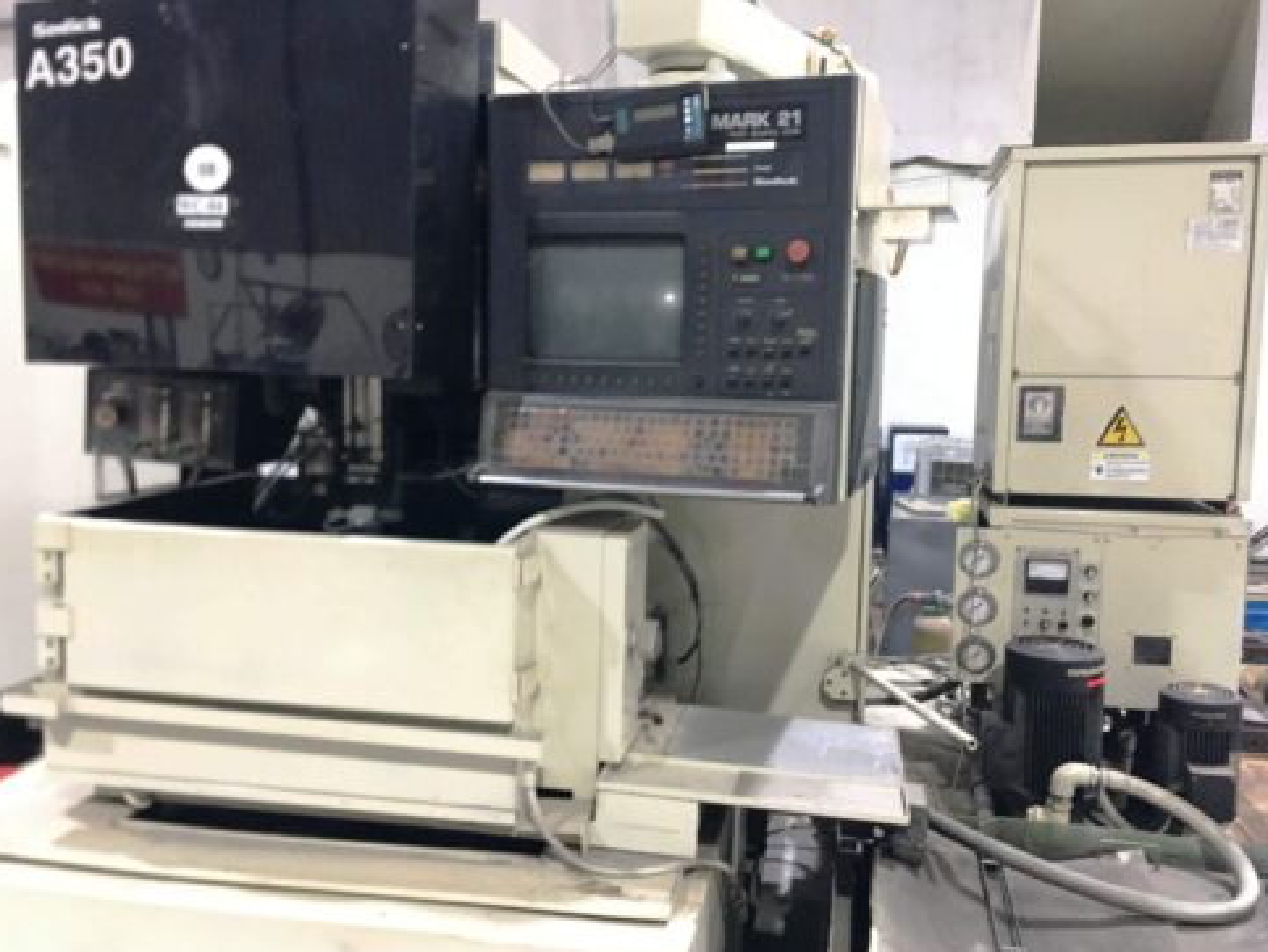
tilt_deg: -5.4
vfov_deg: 44.2
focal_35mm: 32
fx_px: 1173
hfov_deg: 56.8
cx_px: 602
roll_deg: -1.4
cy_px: 480
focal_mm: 4.15
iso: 80
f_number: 2.2
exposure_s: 1/4
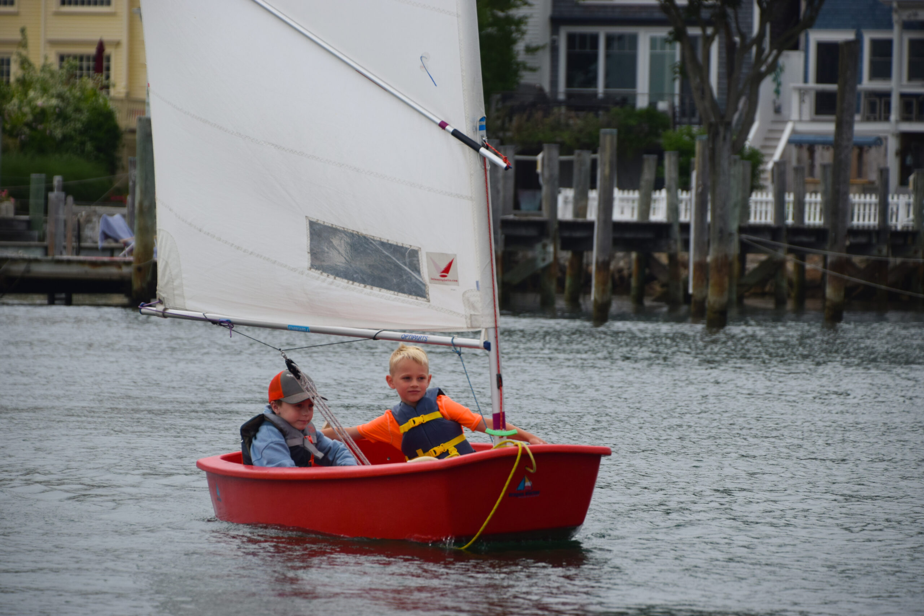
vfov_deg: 6.5
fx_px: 5390
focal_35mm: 210
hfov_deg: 9.8
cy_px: 308
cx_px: 462
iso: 250
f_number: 6
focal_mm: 140
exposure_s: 1/500
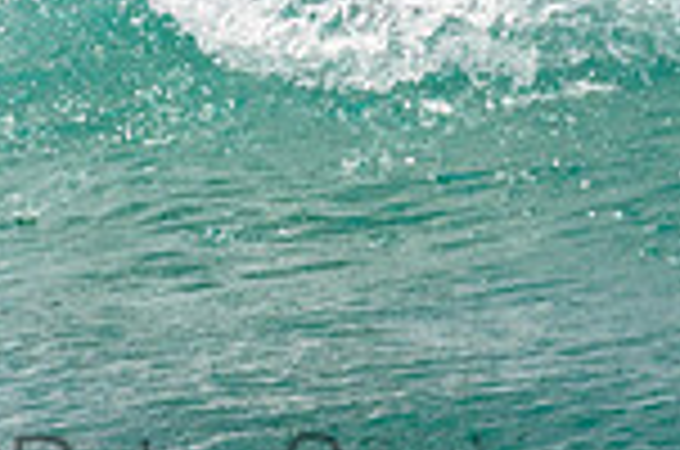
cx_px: 37
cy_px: -113
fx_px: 68705
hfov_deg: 0.6
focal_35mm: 3645
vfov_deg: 0.4
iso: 640
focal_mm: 800
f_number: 11
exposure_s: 1/2000
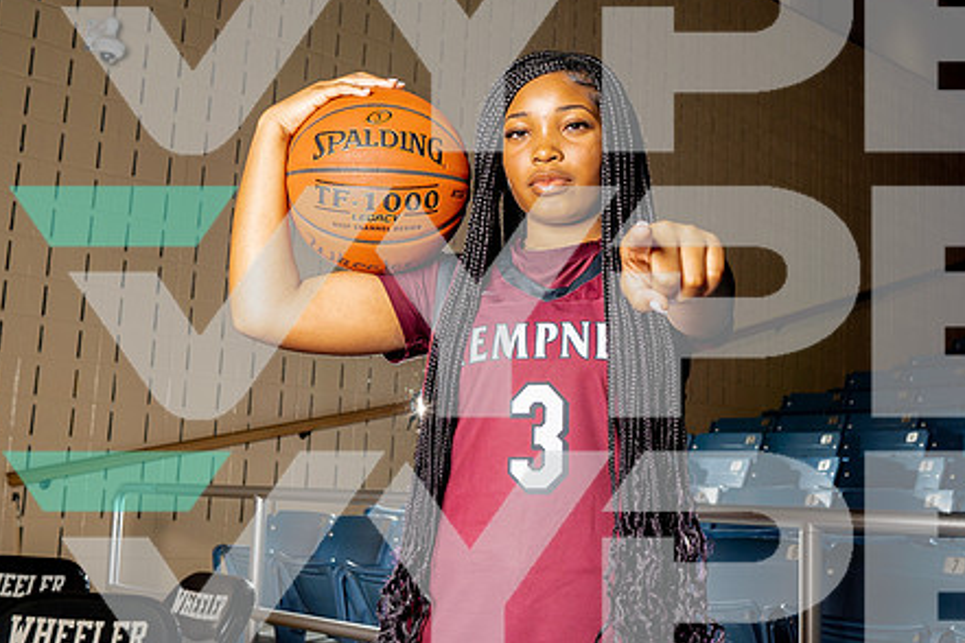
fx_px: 1233
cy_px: 303
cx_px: 567
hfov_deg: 42.6
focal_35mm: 46
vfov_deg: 29.2
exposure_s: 1/250
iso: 320
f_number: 6.3
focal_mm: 35
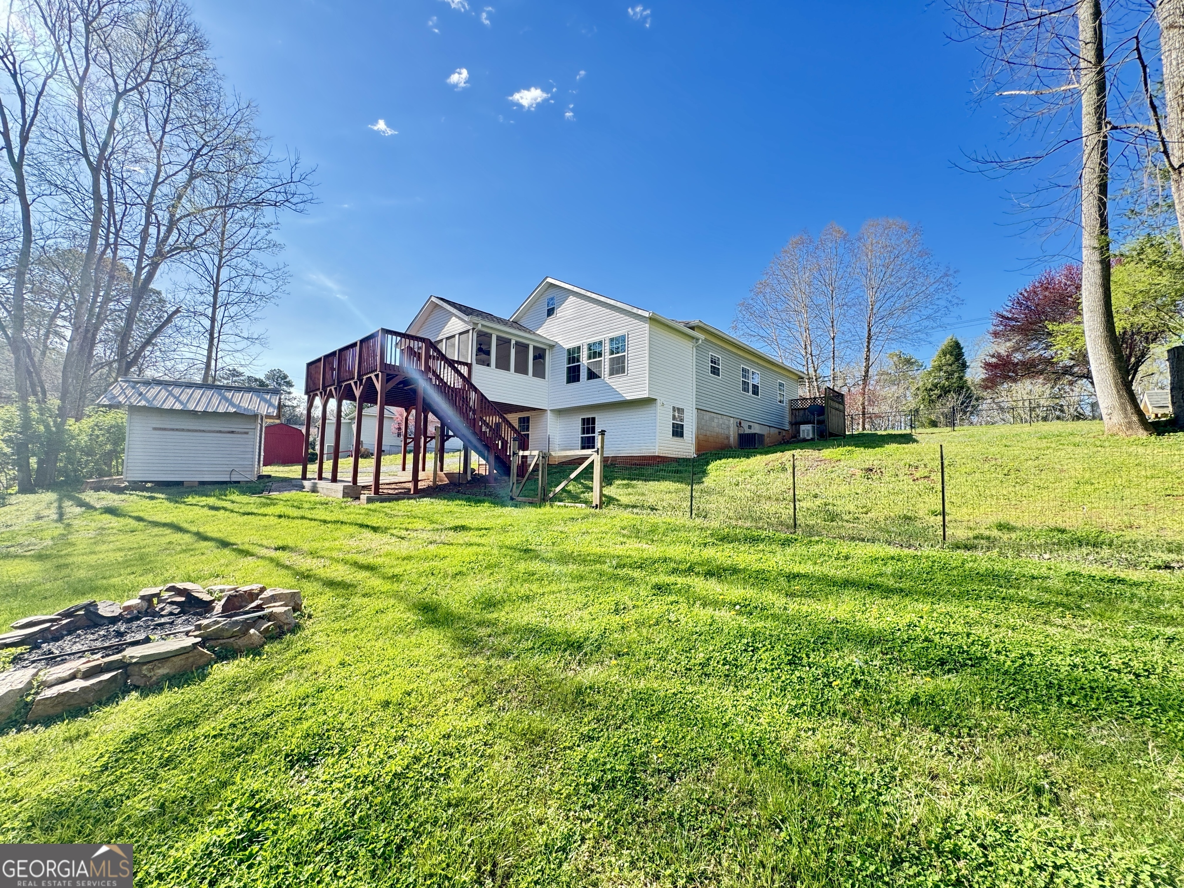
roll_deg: -1.9
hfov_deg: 102.1
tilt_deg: +4.7
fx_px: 479
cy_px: 444
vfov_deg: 85.7
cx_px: 592
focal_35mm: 14
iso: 40
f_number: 2.2
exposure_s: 1/263
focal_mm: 2.22
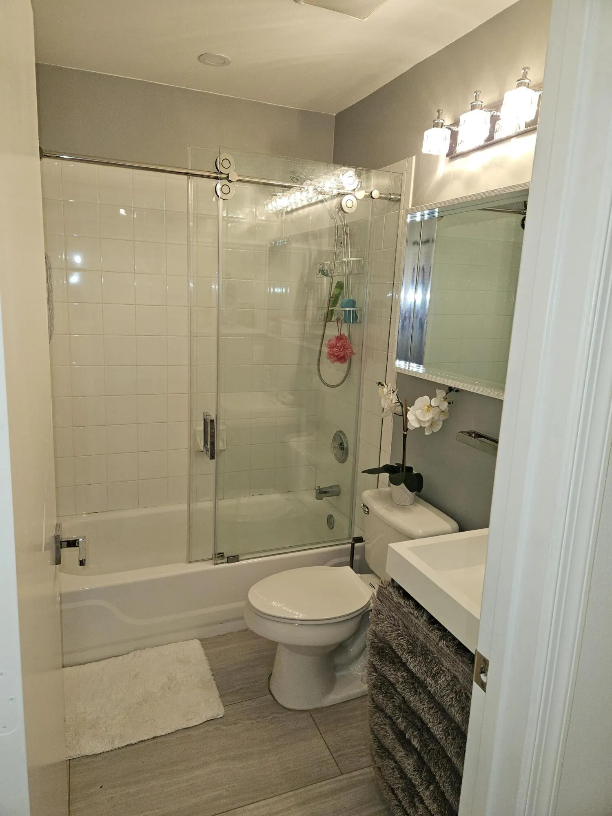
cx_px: 306
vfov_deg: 73.9
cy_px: 408
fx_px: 542
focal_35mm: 23
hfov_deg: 58.9
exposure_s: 1/60
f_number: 1.8
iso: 64
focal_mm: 5.4
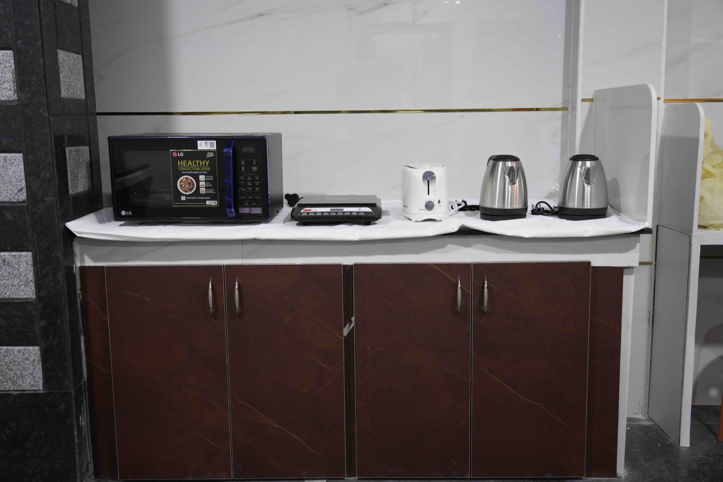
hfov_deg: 55.8
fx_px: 683
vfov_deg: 38.9
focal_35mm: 34
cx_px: 362
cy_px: 241
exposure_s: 1/60
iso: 3200
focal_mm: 34
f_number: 4
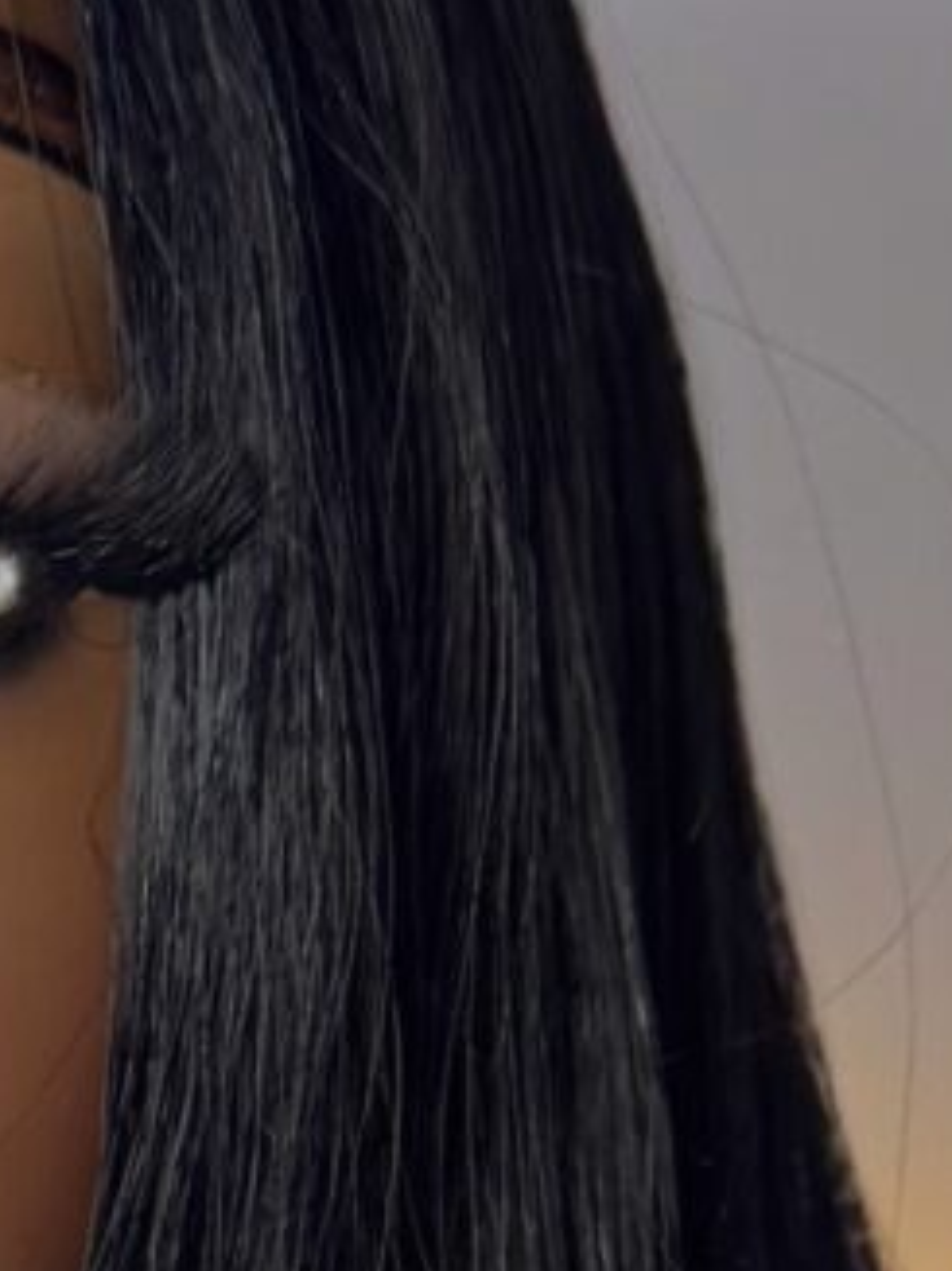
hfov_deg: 7.6
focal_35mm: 188
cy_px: 2534
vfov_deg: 9.8
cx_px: -797
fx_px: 6898
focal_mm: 6.76
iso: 100
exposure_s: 1/100
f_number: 1.78
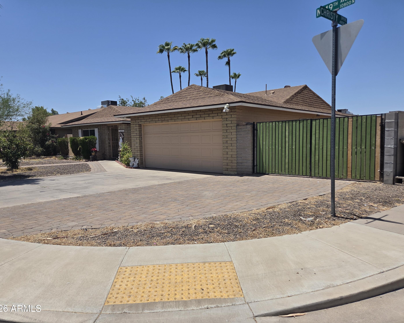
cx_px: 203
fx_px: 287
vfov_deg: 58.8
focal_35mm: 24
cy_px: 161
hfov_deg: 70.3
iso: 80
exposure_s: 1/7891
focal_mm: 5.4
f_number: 1.8
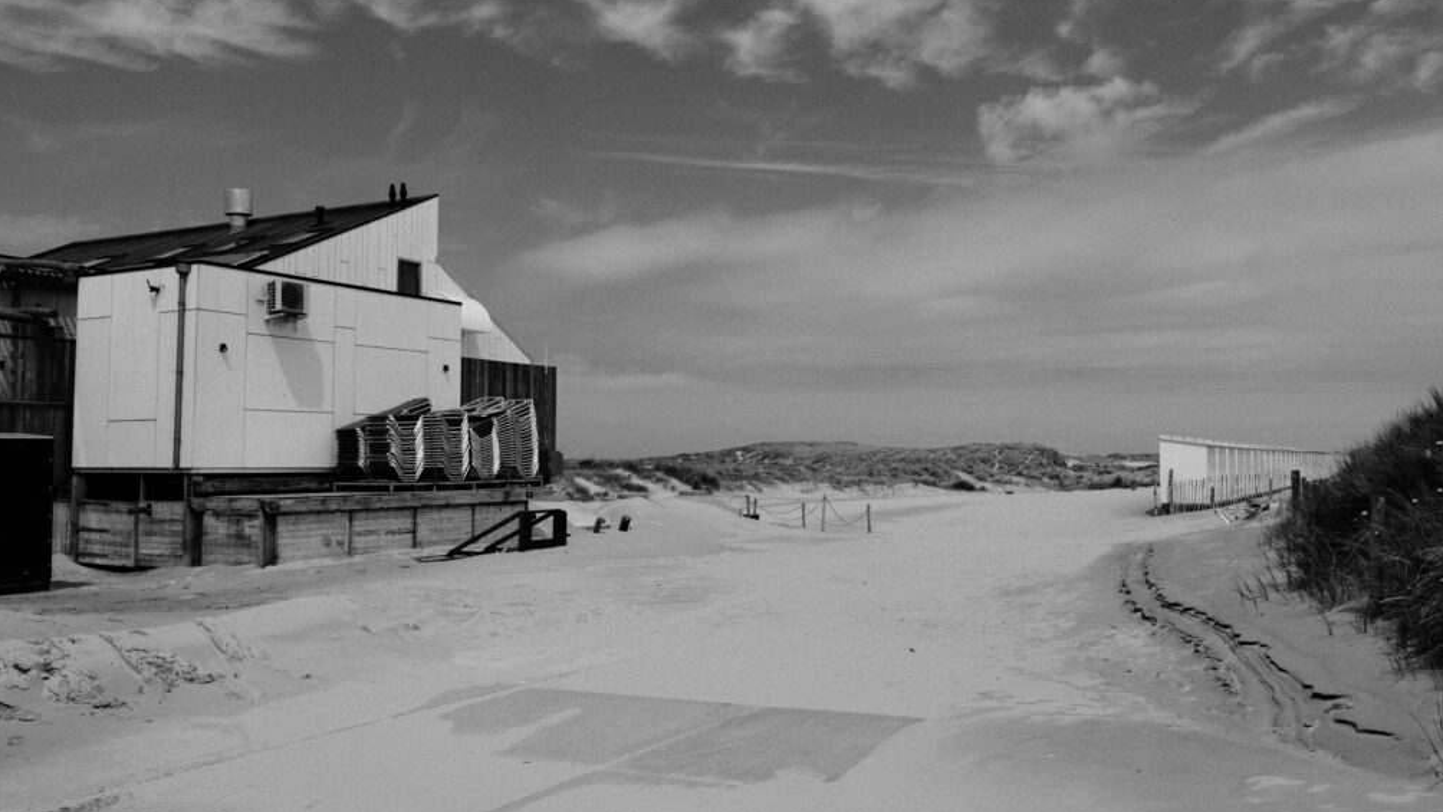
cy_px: 367
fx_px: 1186
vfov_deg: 37.8
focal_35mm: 31
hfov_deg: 62.6
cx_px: 732
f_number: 8
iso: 125
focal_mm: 19.6
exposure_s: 1/480
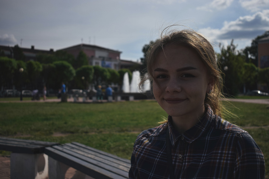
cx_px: 134
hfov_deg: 49.5
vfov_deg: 34.2
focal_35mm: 39
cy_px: 90
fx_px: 291
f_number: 4
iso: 100
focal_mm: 26
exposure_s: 1/4000
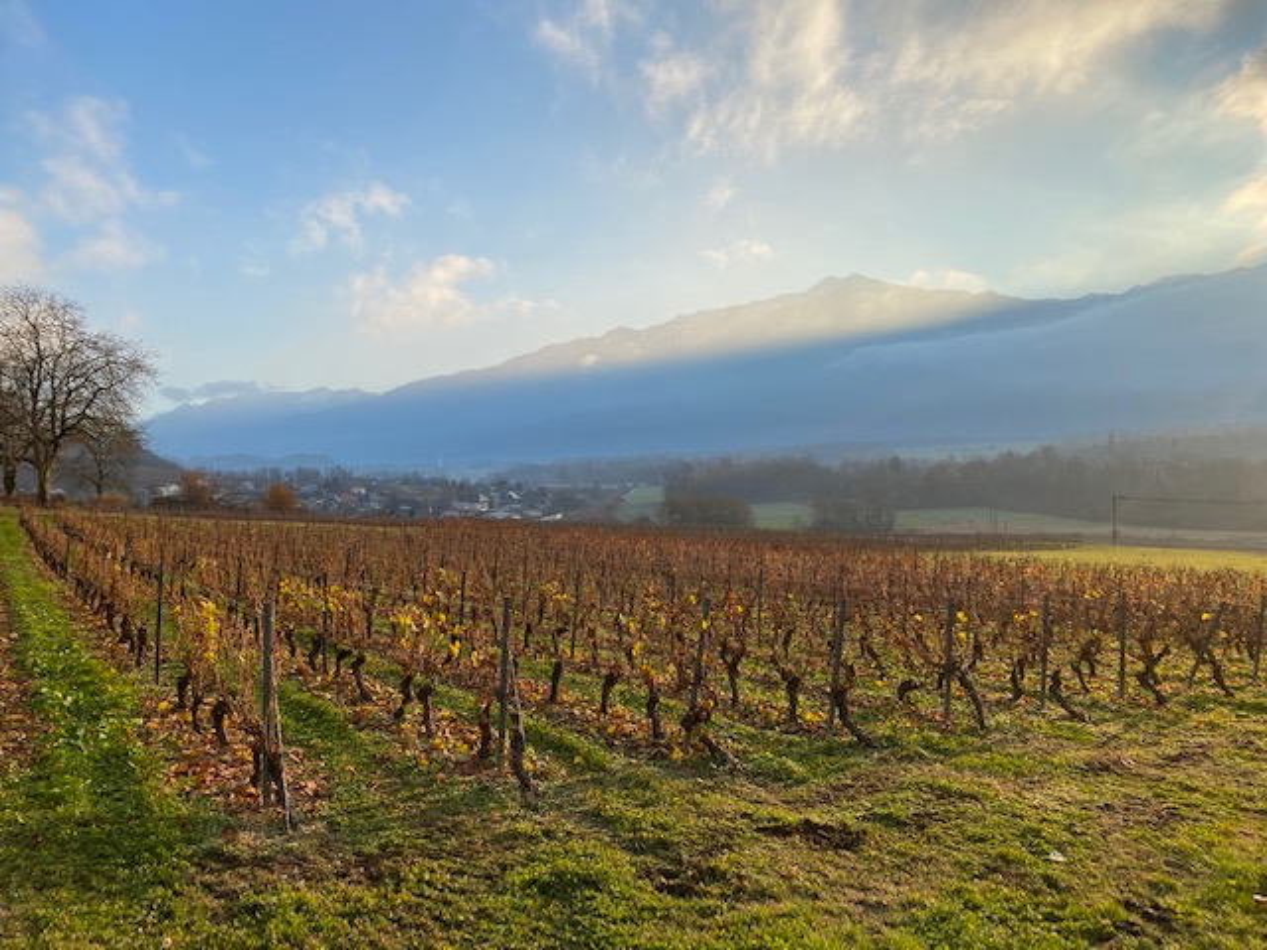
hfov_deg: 67.3
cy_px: 475
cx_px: 634
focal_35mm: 26
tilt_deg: -1.6
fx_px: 952
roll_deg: +2.8
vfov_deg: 53.1
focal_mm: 4.25
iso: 32
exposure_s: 1/1898
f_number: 1.8
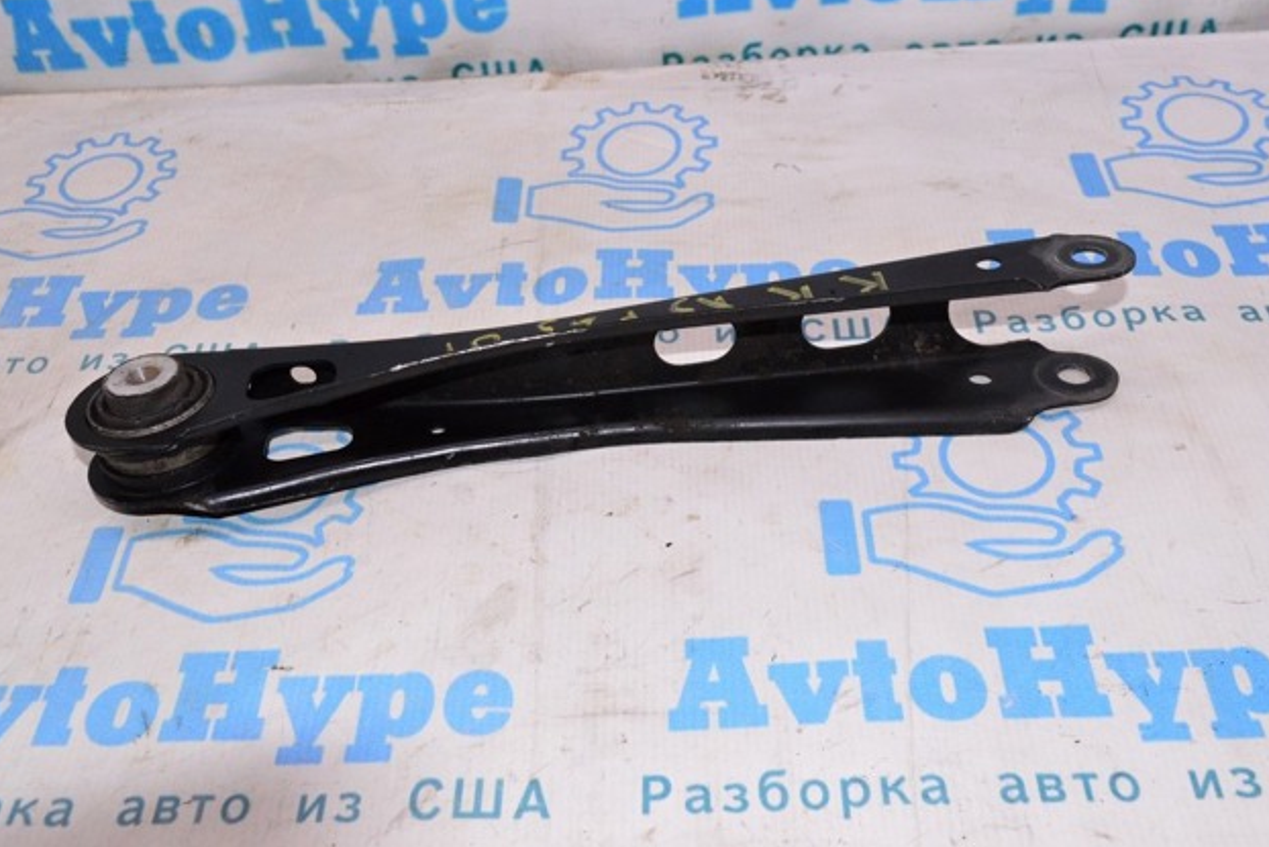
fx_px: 1304
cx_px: 632
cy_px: 417
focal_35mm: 37
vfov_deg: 36.0
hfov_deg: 51.9
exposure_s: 1/200
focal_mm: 24
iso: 1600
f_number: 8
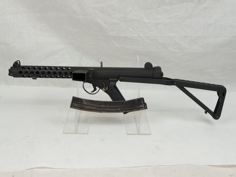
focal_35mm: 52
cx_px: 118
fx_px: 355
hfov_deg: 36.8
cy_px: 88
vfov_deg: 28.0
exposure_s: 1/33
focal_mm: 6
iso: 100
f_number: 2.4
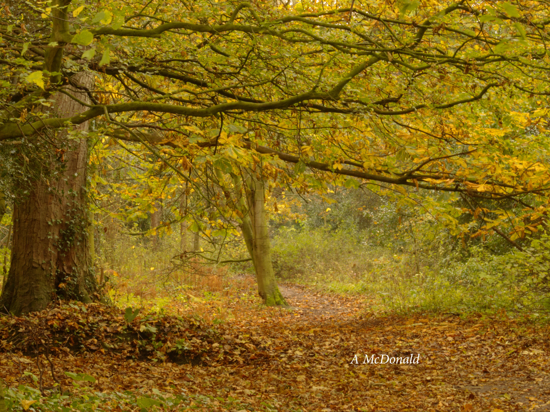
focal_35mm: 142
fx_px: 2256
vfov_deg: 10.4
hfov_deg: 13.9
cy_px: 206
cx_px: 275
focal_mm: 25.6
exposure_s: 1/6
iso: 100
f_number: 7.1
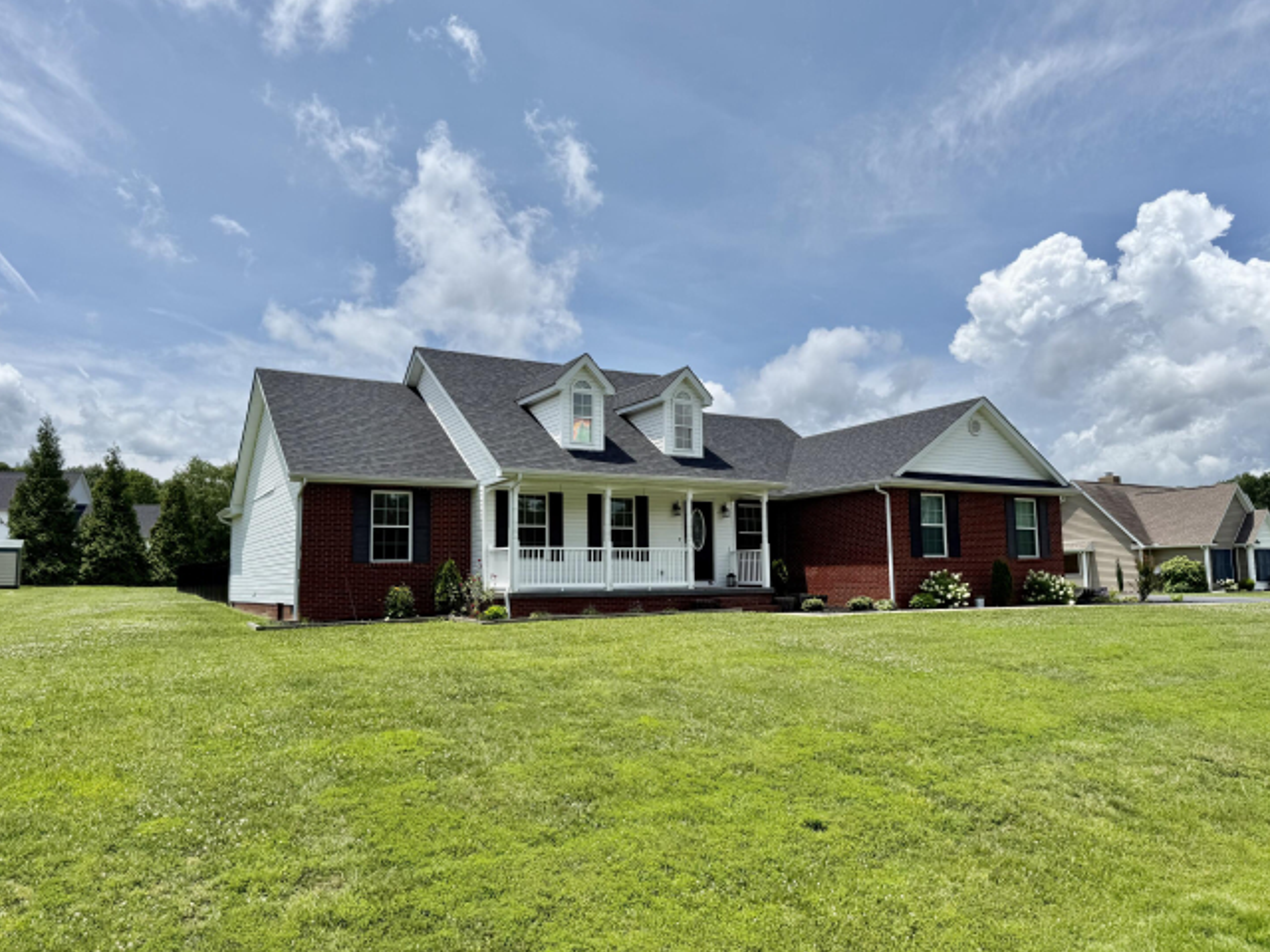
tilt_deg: +6.6
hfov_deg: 69.4
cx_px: 630
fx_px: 917
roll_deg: +0.9
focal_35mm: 25
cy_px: 486
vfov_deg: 54.9
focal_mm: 6.76
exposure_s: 1/7353
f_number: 1.78
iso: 80
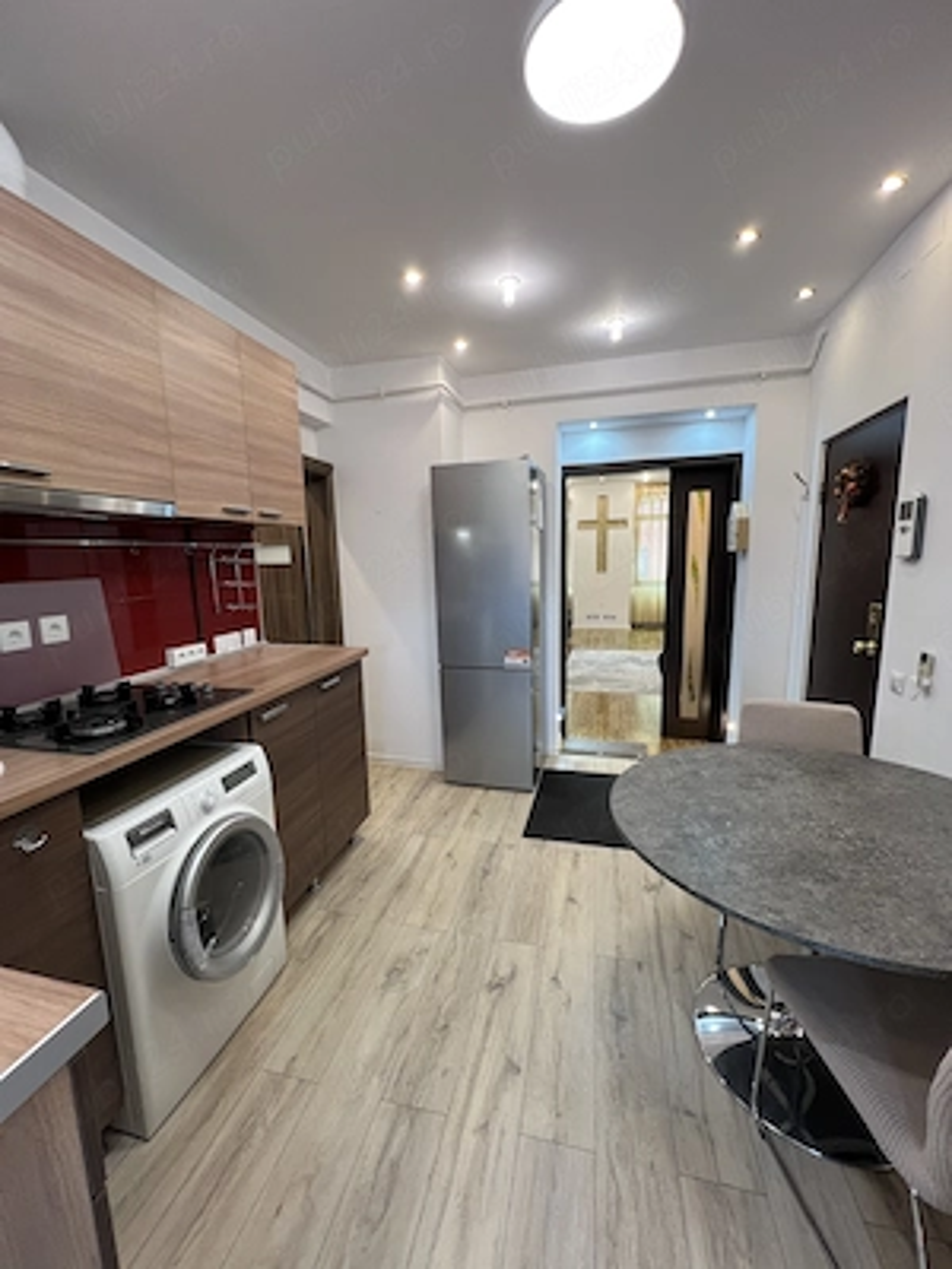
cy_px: 634
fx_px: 477
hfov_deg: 89.9
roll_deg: +2.0
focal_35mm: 13
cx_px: 476
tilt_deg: -9.0
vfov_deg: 106.2
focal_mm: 1.57
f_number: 1.8
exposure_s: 1/100
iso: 125
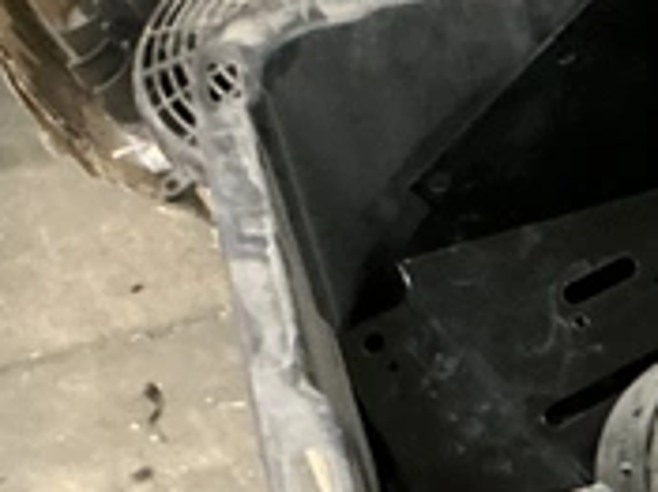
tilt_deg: -43.2
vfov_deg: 12.3
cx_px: 1094
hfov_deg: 14.8
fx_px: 2279
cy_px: 272
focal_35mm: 120
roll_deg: -2.0
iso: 500
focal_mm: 3
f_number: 1.8
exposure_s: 1/30
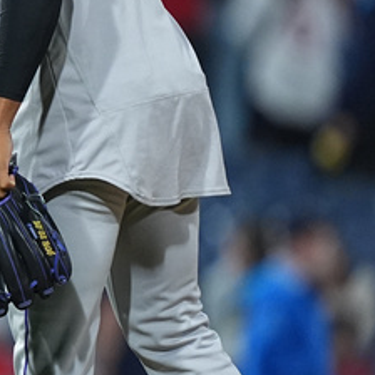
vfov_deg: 1.1
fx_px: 19010
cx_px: -286
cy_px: 105
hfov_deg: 1.1
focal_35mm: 1551
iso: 2500
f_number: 2.8
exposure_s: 1/2500
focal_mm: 400
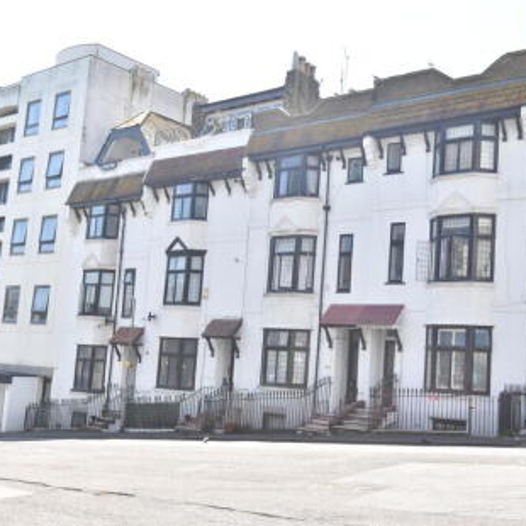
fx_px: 739
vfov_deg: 39.2
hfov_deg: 38.8
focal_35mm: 43
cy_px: 264
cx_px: 341
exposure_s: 1/320
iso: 500
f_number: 9
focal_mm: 22
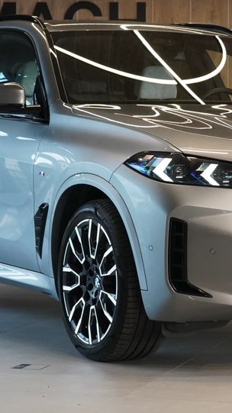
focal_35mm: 127
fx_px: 1390
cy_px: 170
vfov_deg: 16.9
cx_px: 182
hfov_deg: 9.5
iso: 4000
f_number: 5.6
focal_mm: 64
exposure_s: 1/160
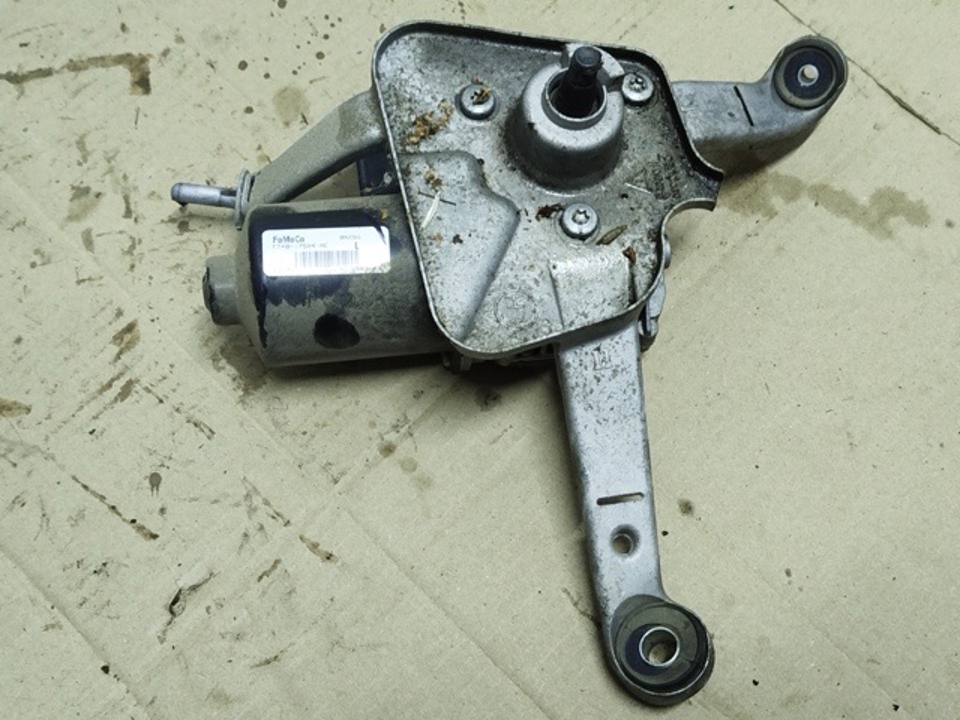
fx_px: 1331
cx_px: 480
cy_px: 360
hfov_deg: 39.7
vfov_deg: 30.3
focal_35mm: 48
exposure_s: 1/33
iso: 500
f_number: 1.7
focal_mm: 5.31
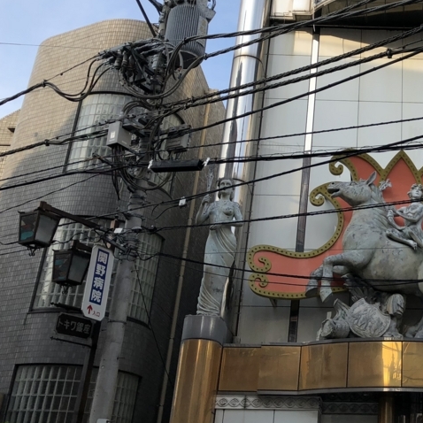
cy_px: 157
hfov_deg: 30.5
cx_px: 398
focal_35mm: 53
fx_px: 733
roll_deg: +0.0
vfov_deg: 32.0
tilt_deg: +29.4
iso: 20
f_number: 1.8
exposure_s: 1/823
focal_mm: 4
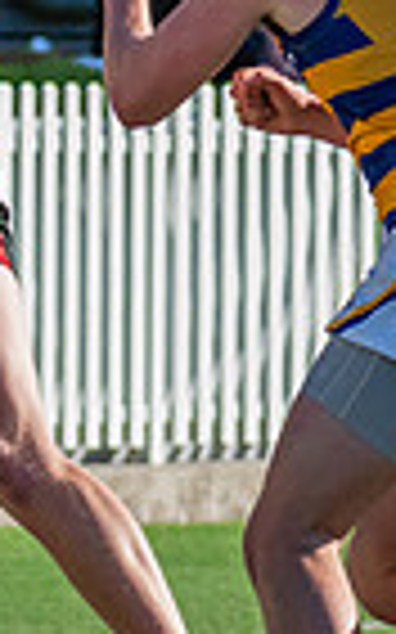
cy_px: 377
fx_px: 23007
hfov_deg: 1.0
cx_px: 97
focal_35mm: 1331
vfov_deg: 1.6
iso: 800
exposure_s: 1/1250
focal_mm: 240
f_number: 10
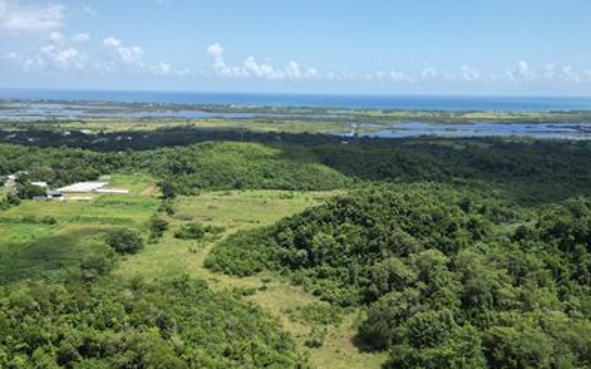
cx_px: 322
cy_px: 246
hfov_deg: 59.6
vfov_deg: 39.0
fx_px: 515
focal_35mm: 32
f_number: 1.7
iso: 100
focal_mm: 6.72
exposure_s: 1/2000
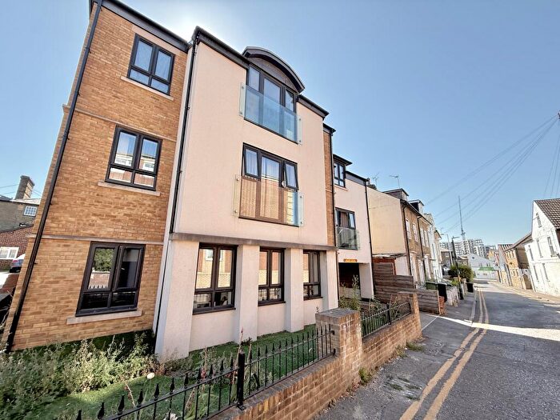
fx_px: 226
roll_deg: -0.8
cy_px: 210
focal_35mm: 14
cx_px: 280
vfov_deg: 85.7
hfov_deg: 102.1
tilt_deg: +14.1
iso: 50
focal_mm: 2.22
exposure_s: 1/461
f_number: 2.2
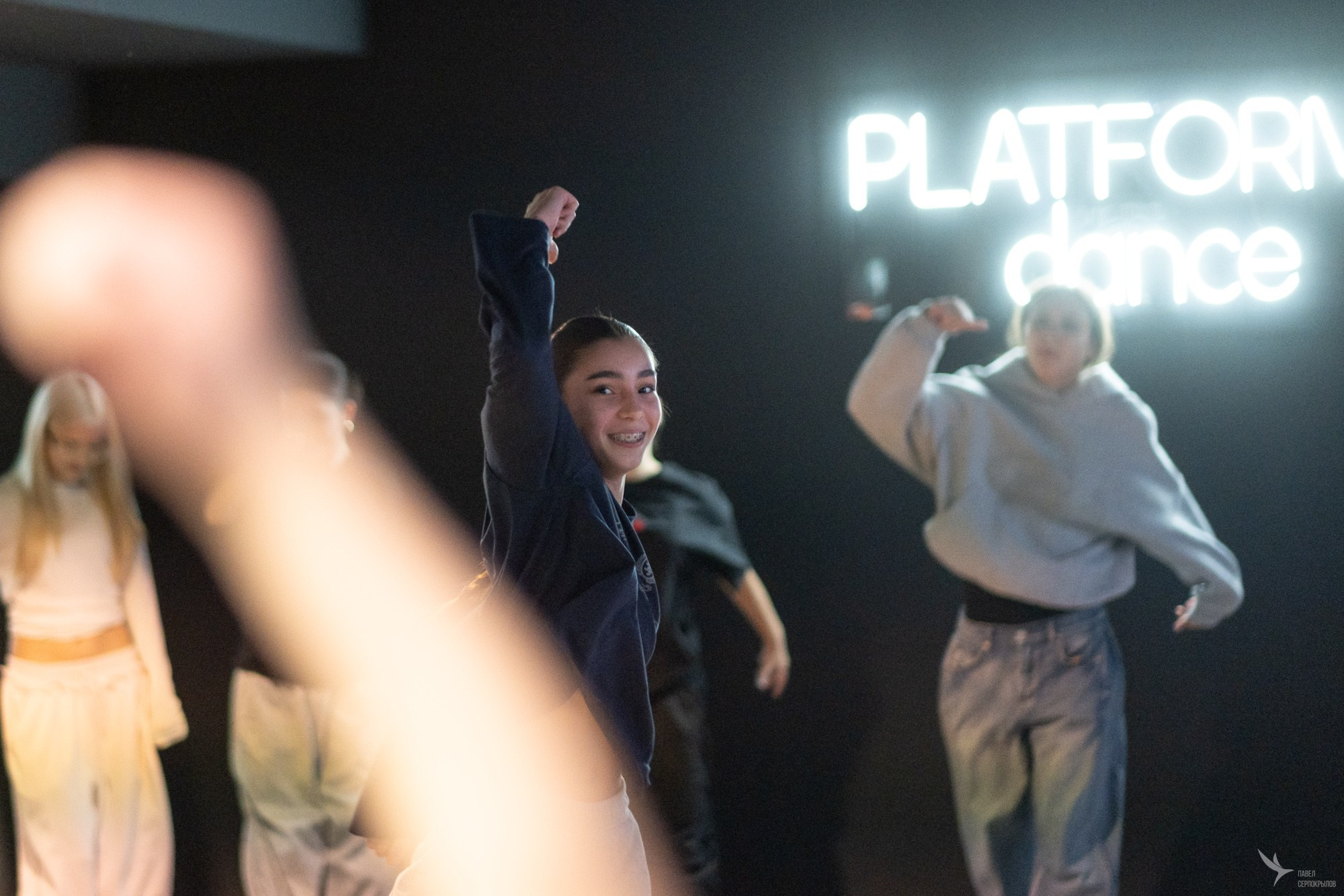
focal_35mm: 105
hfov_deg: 19.4
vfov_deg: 13.0
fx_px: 3934
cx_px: 512
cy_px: 475
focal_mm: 56
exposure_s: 1/320
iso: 2500
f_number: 1.2
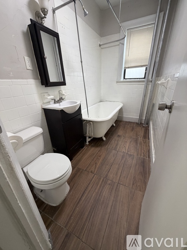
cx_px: 94
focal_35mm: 14
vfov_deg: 102.1
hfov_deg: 85.7
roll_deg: +3.4
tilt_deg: -22.8
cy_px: 125
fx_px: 101
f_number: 2.2
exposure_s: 1/60
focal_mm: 2.22
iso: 250
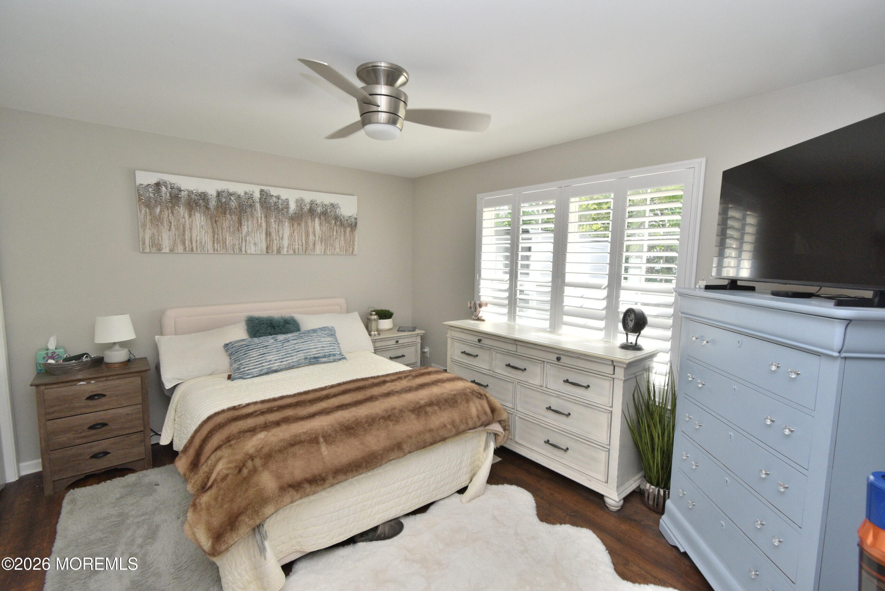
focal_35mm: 15
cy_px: 296
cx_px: 442
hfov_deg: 100.4
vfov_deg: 77.4
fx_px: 369
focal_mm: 10
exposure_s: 1/200
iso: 400
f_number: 5.6
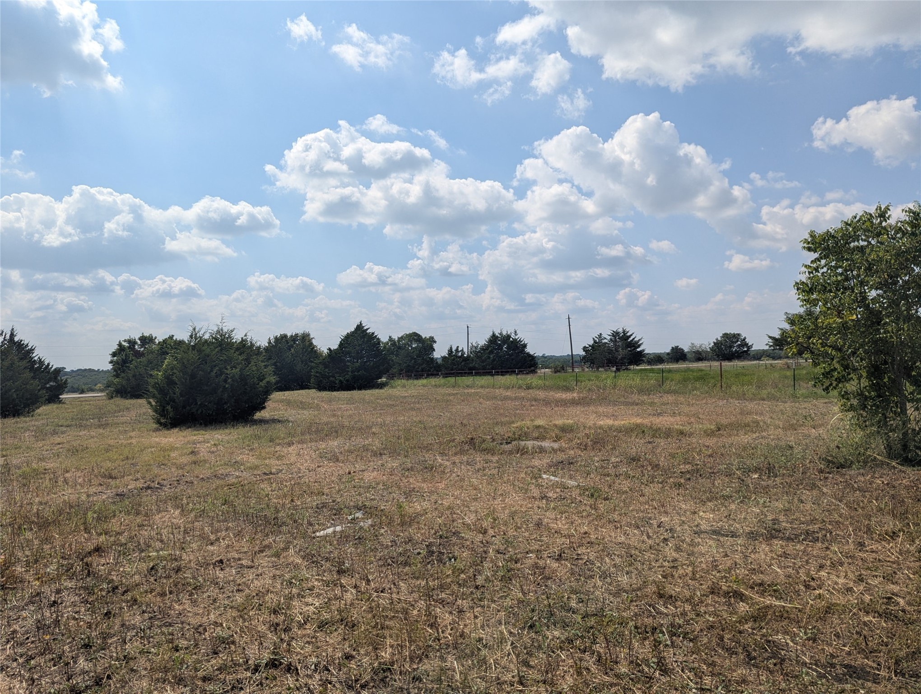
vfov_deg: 56.9
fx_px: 639
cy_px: 347
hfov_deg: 71.5
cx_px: 460
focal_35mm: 24
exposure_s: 1/4926
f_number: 1.85
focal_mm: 6.81
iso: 51
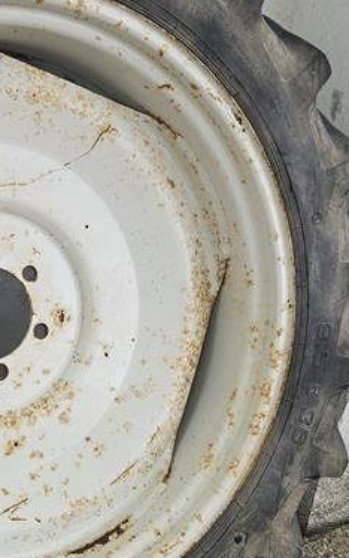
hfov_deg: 24.3
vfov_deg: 39.9
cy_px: 364
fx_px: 760
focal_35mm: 50
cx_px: -27
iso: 32
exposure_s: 1/100
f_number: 1.8
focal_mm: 5.4
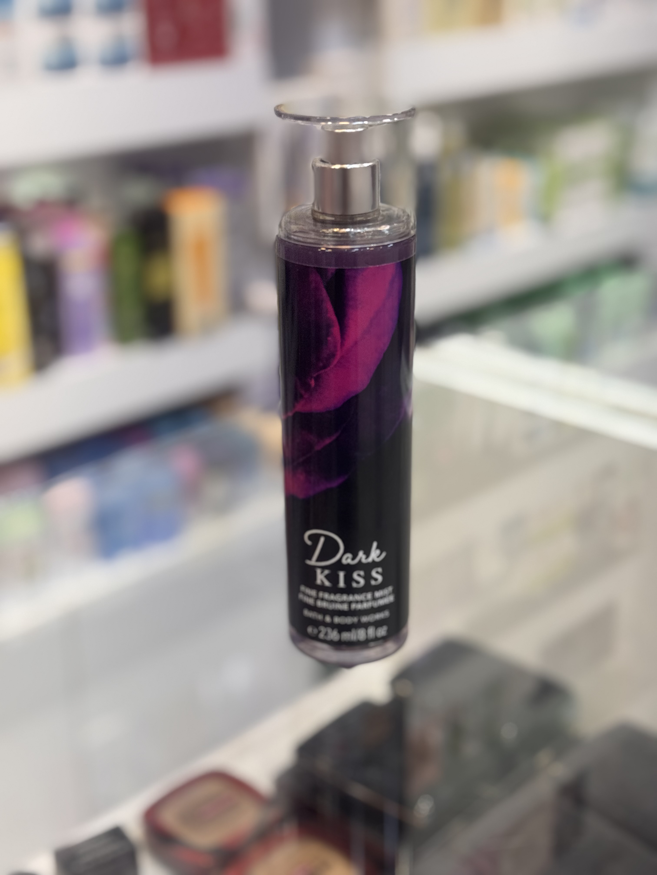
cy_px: 438
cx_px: 328
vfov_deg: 39.7
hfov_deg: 30.3
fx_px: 1215
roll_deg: +0.2
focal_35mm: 48
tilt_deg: -22.2
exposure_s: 1/253
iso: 64
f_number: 1.78
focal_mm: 6.76
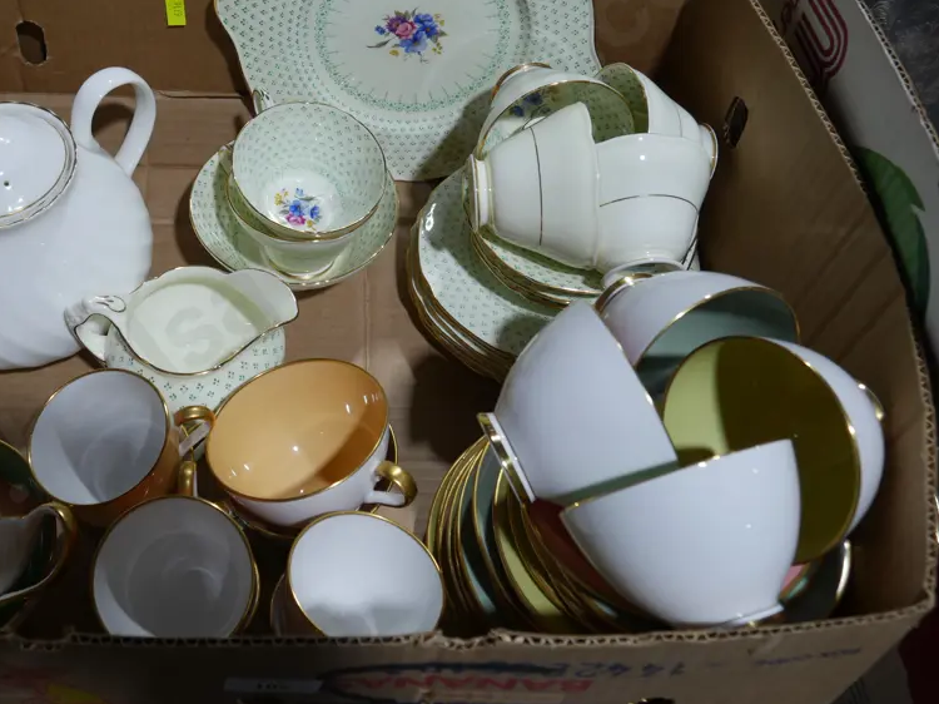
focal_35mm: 41
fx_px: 1112
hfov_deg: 45.0
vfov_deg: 34.9
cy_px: 256
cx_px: 299
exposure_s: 1/100
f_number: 4.5
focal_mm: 15
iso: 200
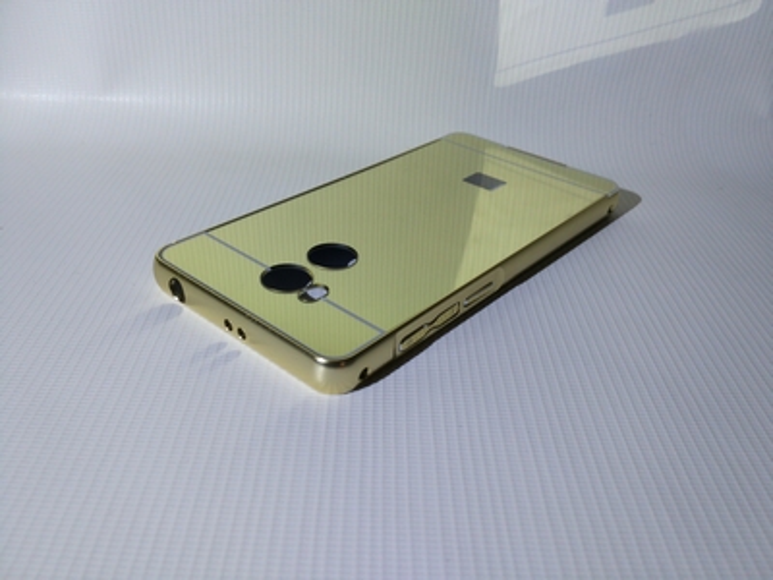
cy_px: 290
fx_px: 670
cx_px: 386
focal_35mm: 30
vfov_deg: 46.8
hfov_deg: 60.0
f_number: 2
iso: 157
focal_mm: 4.12
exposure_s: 1/50
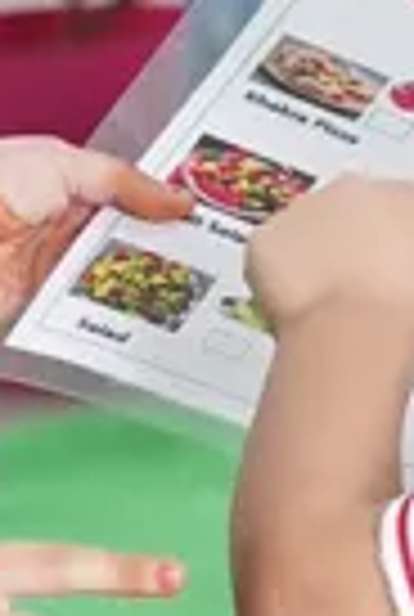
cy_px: -166
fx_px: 13249
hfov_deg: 1.8
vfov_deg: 2.7
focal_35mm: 772
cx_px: 286
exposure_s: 1/400
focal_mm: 71
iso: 4000
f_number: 4
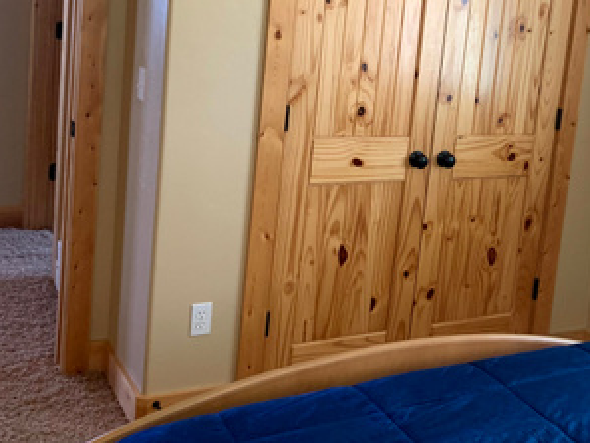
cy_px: 111
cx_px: 473
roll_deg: -7.7
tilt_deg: -8.2
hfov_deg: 33.3
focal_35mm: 56
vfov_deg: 25.8
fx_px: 955
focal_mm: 4.25
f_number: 1.8
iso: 125
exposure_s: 1/60
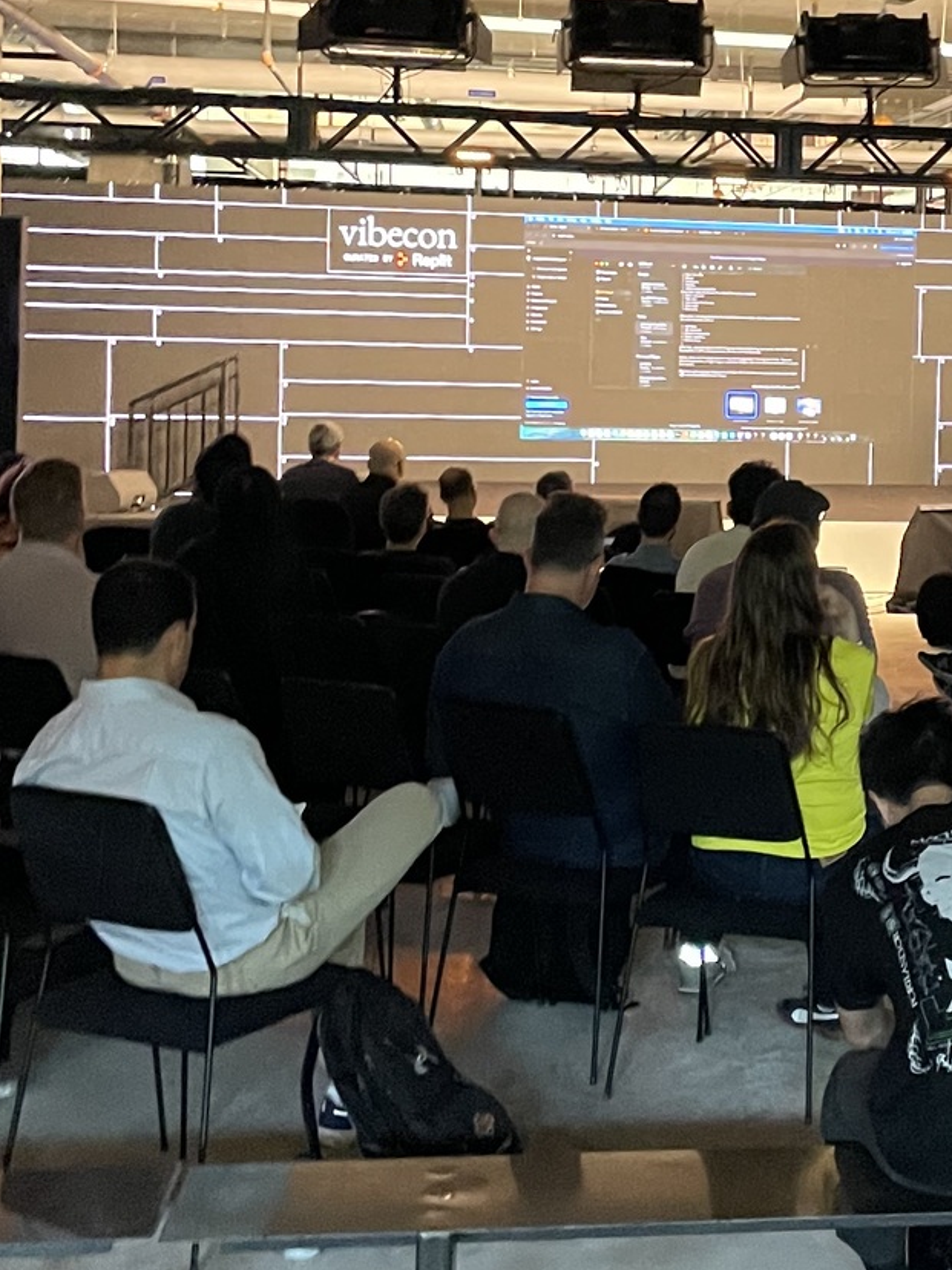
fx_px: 2457
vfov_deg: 28.8
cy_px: 418
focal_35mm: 67
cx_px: 1055
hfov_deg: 20.8
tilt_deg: -0.6
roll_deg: -1.9
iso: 640
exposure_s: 1/35
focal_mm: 4.2
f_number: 1.6
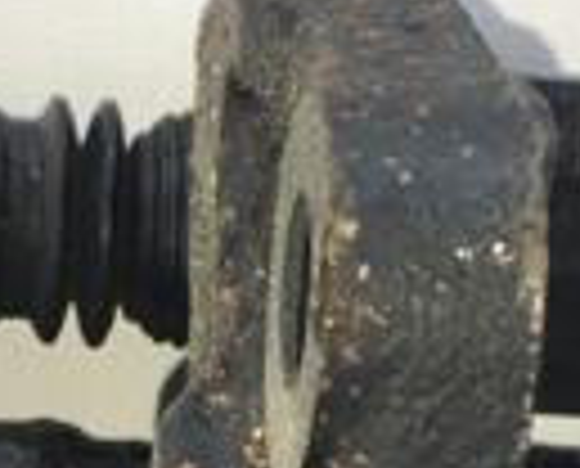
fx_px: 2410
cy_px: 626
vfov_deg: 10.8
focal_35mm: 140
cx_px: 261
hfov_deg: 13.7
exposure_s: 1/194
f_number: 2.2
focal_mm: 4.15
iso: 25
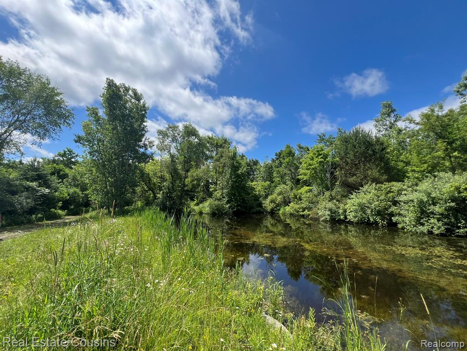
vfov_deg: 89.9
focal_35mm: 13
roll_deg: +1.6
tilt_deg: +7.3
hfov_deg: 106.2
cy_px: 176
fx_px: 175
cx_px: 234
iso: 32
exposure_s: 1/1309
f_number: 1.8
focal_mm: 1.57
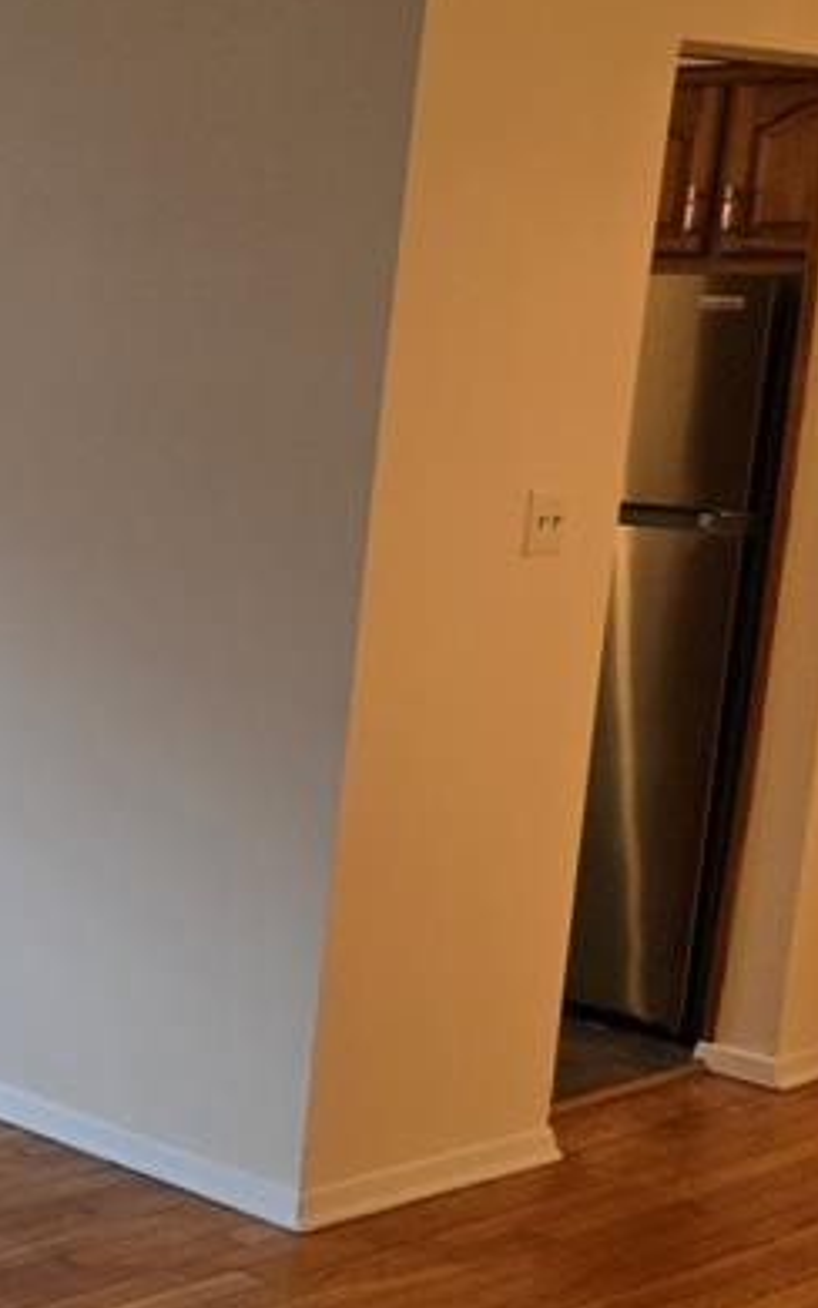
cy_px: 677
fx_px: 2281
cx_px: -888
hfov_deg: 15.5
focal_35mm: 64
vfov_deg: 32.0
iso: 160
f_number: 1.7
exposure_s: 1/120
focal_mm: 6.3
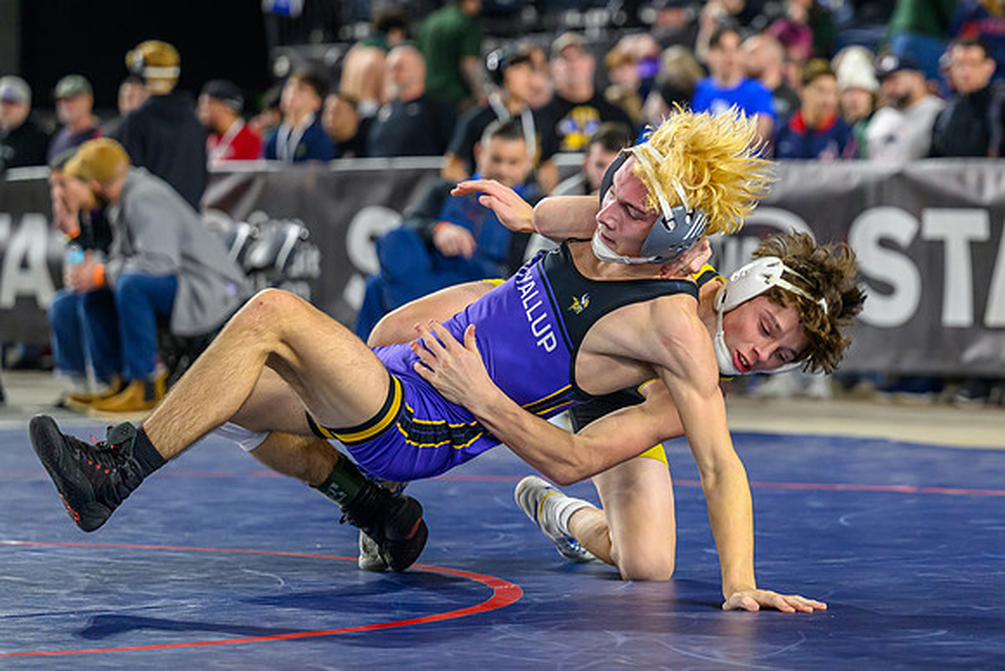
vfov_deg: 9.0
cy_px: 284
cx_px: 705
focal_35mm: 152
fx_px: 4243
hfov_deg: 13.5
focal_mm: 101
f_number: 2.8
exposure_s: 1/800
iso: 2000
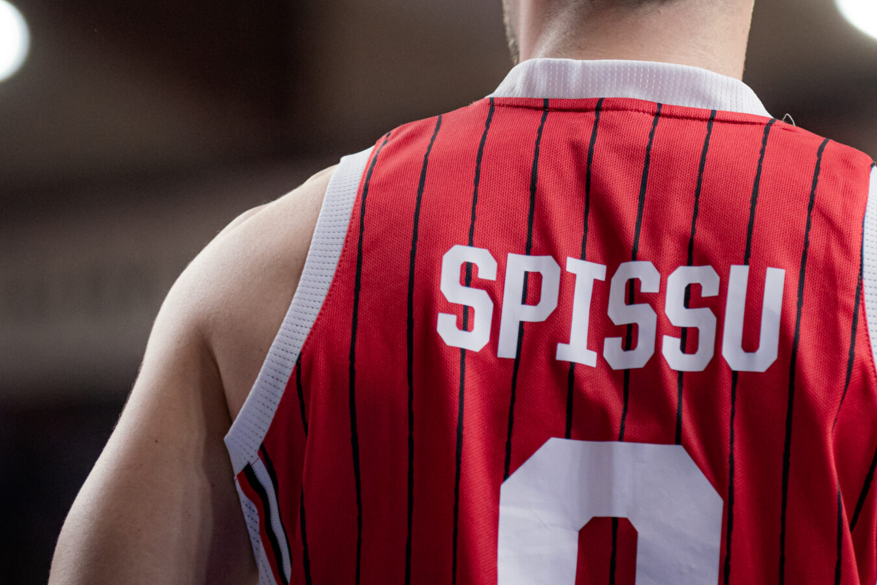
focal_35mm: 289
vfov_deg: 4.8
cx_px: 653
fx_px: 7041
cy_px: 196
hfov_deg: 7.1
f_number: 2.8
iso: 1250
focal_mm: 153
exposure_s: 1/1000
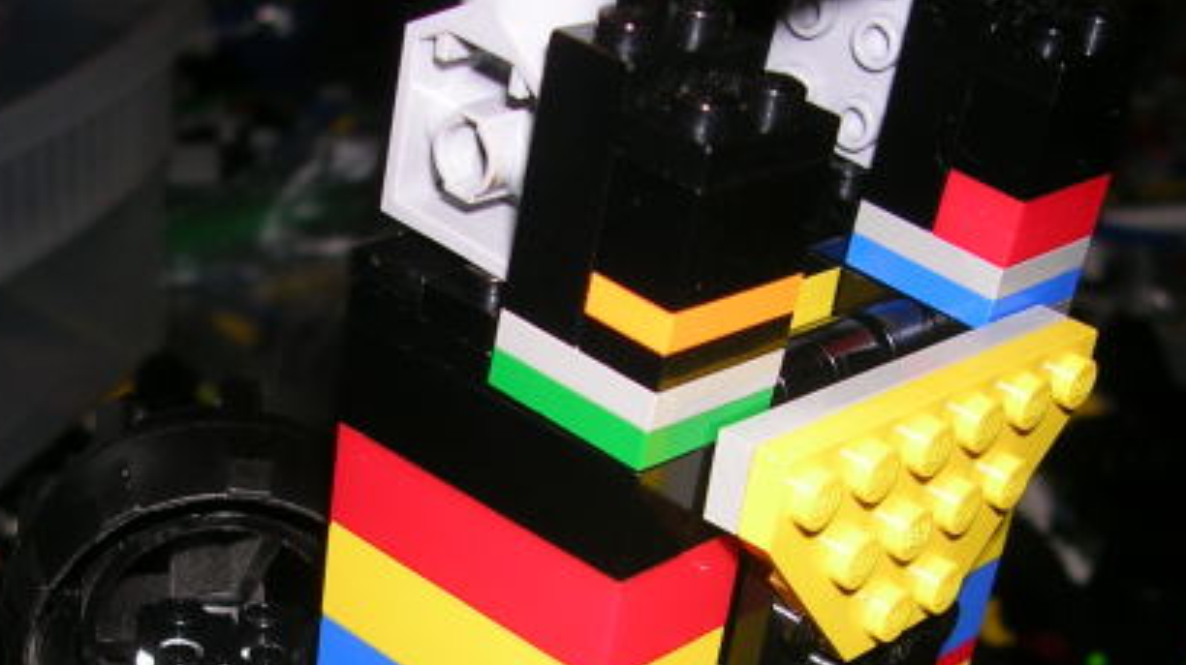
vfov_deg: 18.1
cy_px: 648
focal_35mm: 65
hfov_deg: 32.3
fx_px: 2043
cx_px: 468
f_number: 2.8
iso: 50
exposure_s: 1/60.1
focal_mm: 5.8
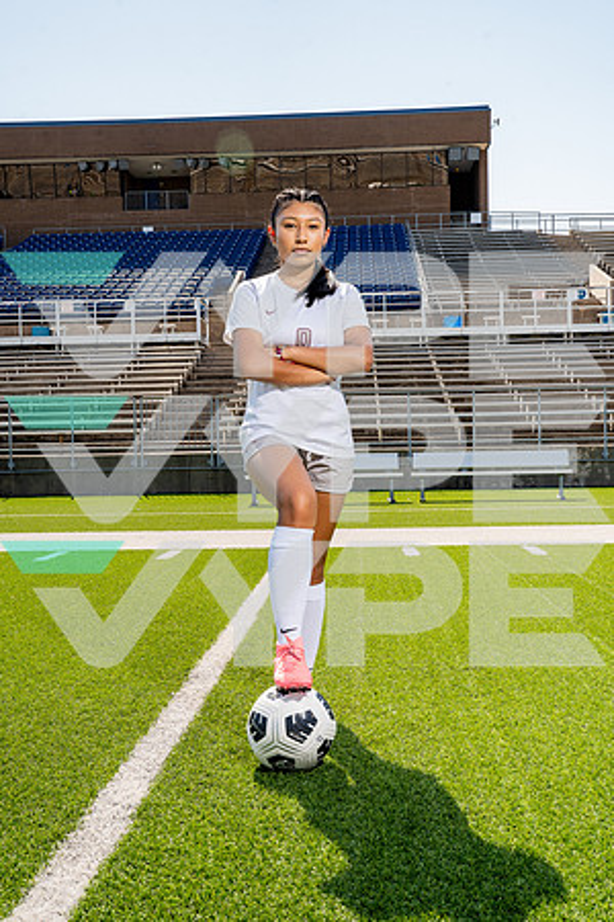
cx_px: 307
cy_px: 461
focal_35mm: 38
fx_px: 972
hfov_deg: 35.1
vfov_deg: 50.7
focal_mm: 38
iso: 320
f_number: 11
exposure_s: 1/250
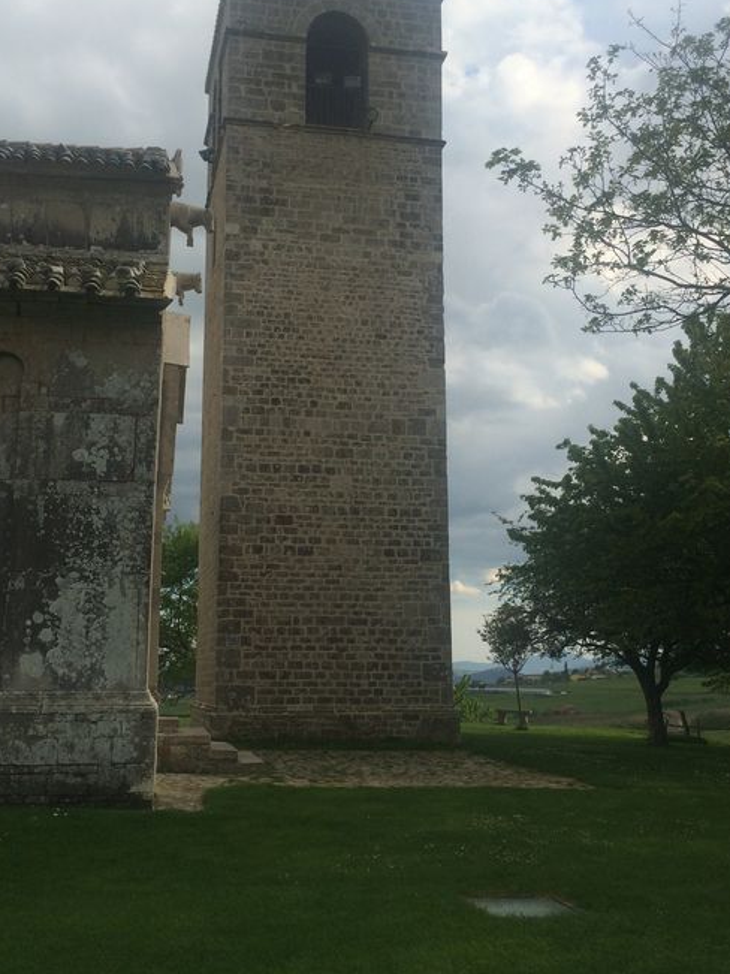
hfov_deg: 37.6
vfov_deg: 48.9
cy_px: 451
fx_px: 1069
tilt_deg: +11.2
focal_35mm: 38
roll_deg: +0.9
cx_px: 298
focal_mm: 4.15
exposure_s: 1/3165
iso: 32
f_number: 2.2
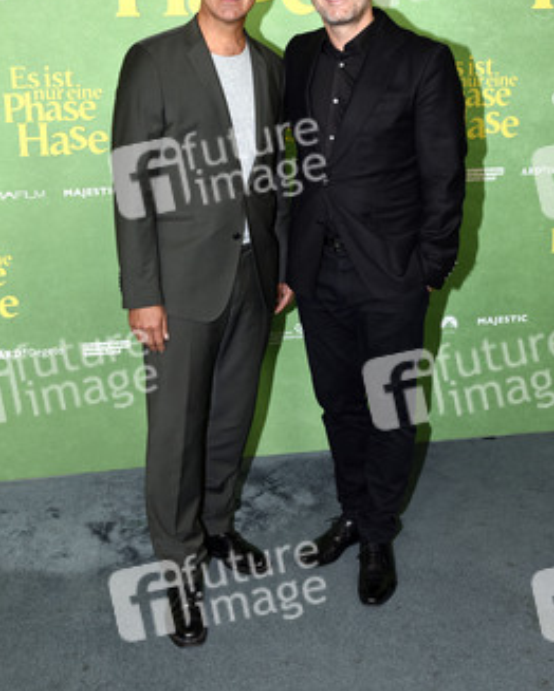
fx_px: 799
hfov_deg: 38.3
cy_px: 275
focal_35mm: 39
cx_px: 279
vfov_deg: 46.5
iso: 500
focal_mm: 34
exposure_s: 1/125
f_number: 6.3
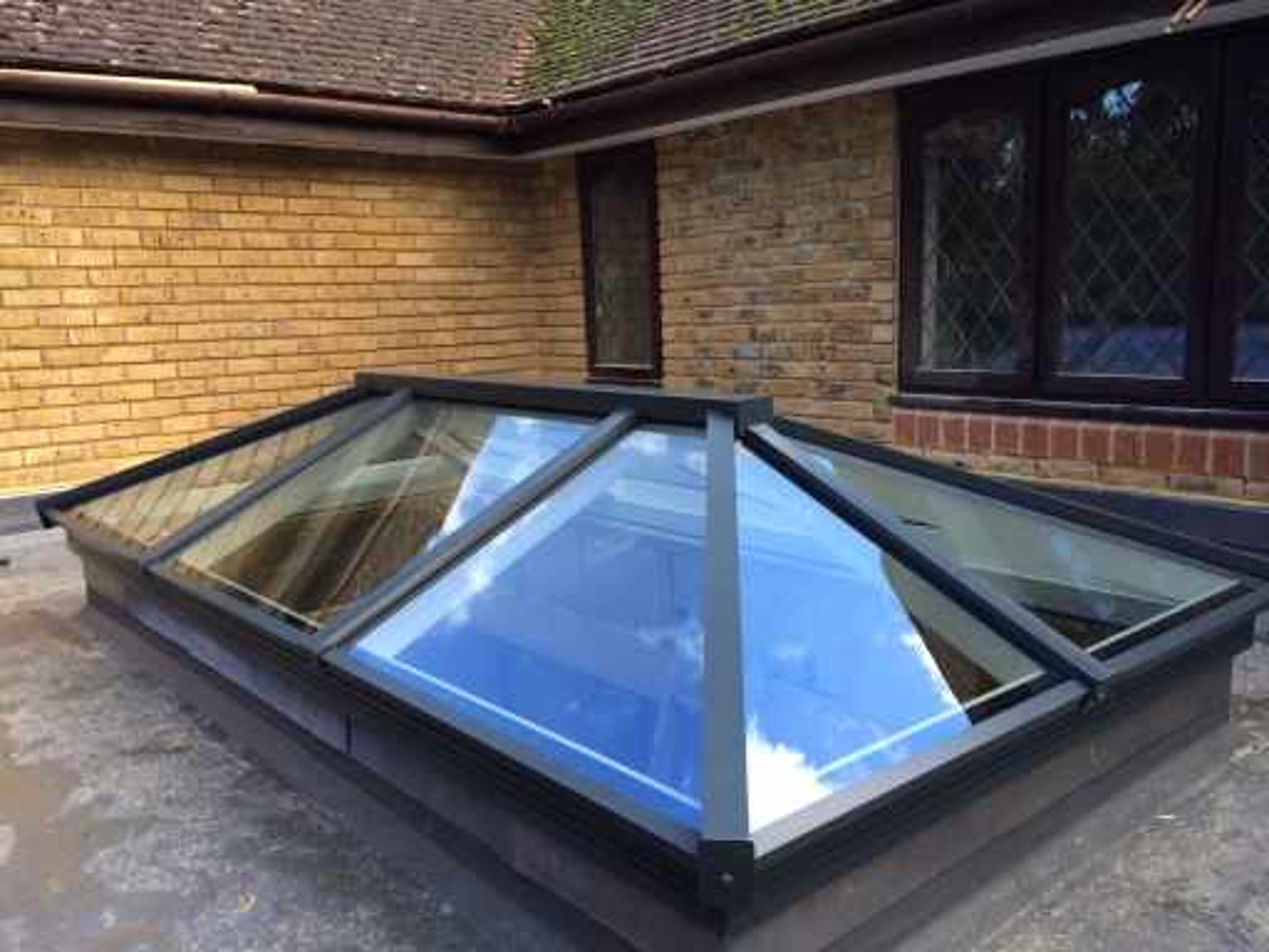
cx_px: 634
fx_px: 1100
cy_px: 476
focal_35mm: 30
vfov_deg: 46.8
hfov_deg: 60.0
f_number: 2.2
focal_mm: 4.12
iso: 32
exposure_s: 1/189
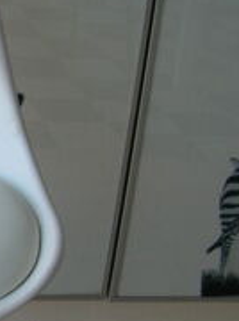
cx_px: -187
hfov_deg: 11.0
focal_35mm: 125
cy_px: 250
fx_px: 1156
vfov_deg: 15.7
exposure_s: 1/70.4
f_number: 2.8
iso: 50
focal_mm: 5.8
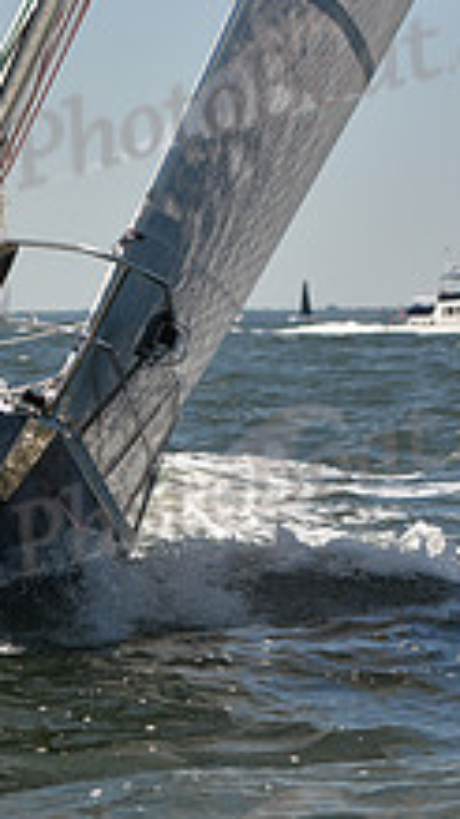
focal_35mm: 236
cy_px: 338
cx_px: -180
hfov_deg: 5.1
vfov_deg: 9.1
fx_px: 5123
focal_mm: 85
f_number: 4
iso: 250
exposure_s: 1/1250
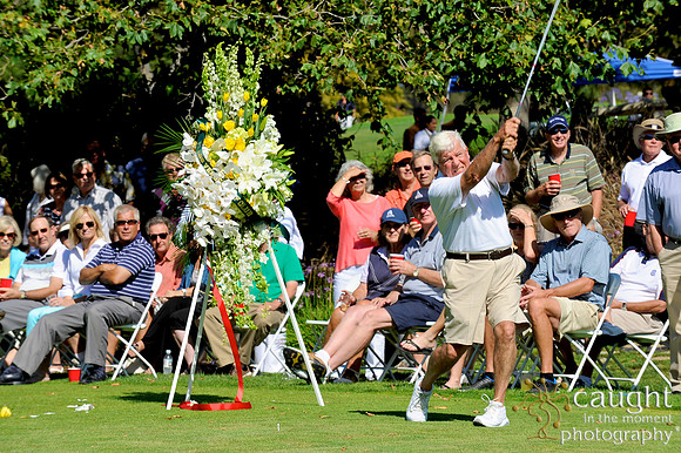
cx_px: 340
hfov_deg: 10.3
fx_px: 3781
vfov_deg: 6.9
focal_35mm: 200
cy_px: 226
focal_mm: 200
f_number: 11
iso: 200
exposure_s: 1/320
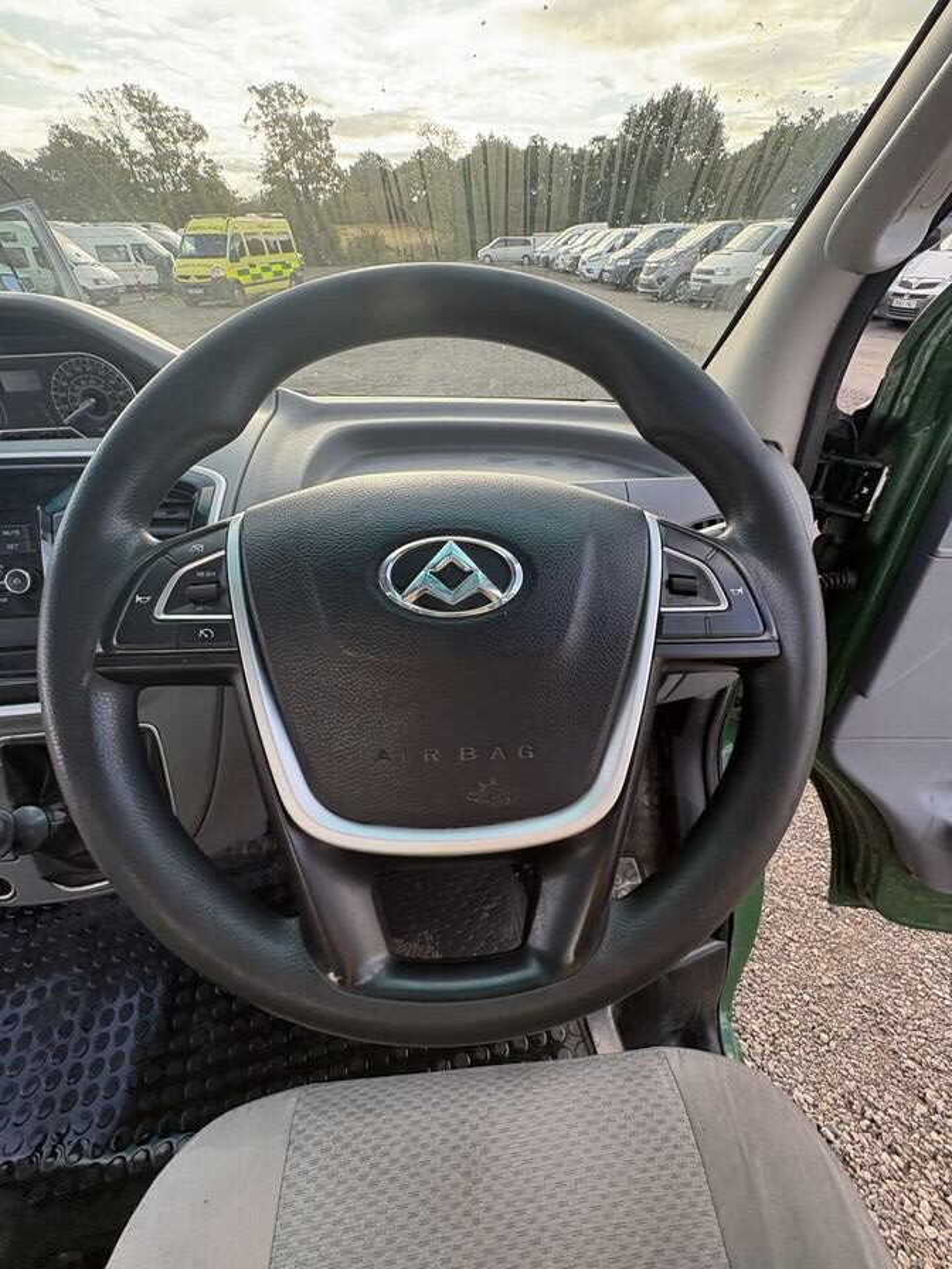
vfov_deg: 102.1
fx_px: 513
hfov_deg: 85.7
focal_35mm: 14
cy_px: 634
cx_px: 476
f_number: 2.2
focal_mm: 2.22
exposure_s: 1/140
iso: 64
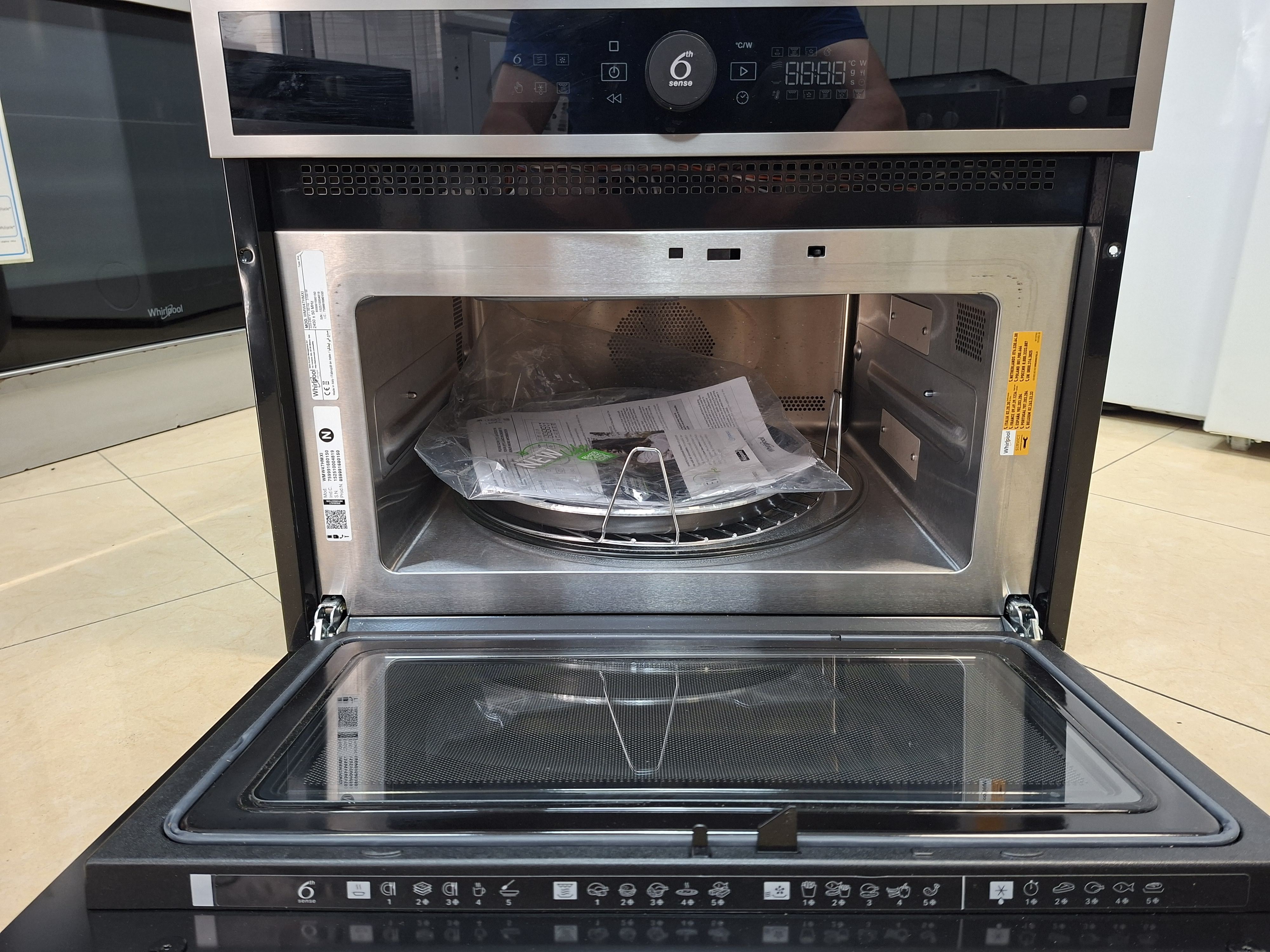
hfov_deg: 73.9
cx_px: 635
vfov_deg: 58.9
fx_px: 844
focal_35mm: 23
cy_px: 476
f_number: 1.8
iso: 250
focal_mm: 5.54
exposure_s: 1/33
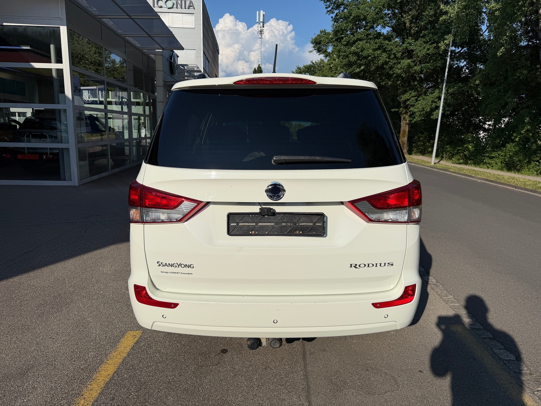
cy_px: 203
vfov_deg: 56.8
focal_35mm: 24
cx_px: 270
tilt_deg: -10.8
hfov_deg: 71.6
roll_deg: -1.1
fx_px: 375
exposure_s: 1/11905
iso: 80
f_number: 1.78
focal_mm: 6.76
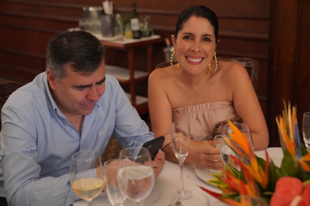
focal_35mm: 62
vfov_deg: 21.9
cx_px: 155
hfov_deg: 32.4
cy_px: 103
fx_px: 534
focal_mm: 62
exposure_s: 1/160
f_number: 3.5
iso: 12800
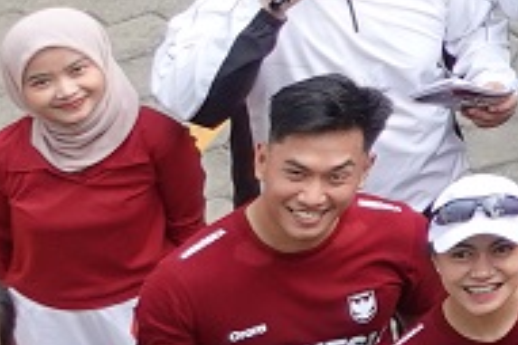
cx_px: 1741
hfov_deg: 8.7
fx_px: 2530
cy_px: -330
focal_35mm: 176
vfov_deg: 7.5
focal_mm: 9.4
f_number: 2.8
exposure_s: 1/400
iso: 125
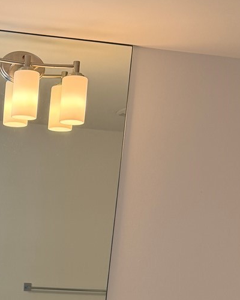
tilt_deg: -10.3
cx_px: -26
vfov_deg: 23.2
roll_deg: -3.7
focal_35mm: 75
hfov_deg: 19.5
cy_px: 363
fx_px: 666
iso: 100
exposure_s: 1/192
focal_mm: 6.76
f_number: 1.78
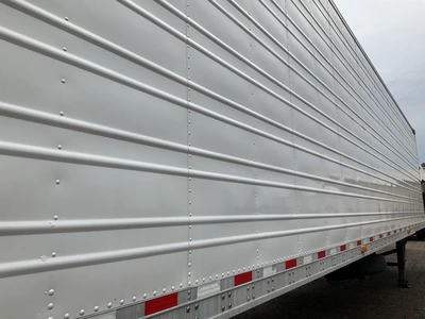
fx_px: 356
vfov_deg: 48.2
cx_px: 212
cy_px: 160
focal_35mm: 29
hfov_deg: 61.7
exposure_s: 1/574
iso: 25
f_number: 1.8
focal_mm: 3
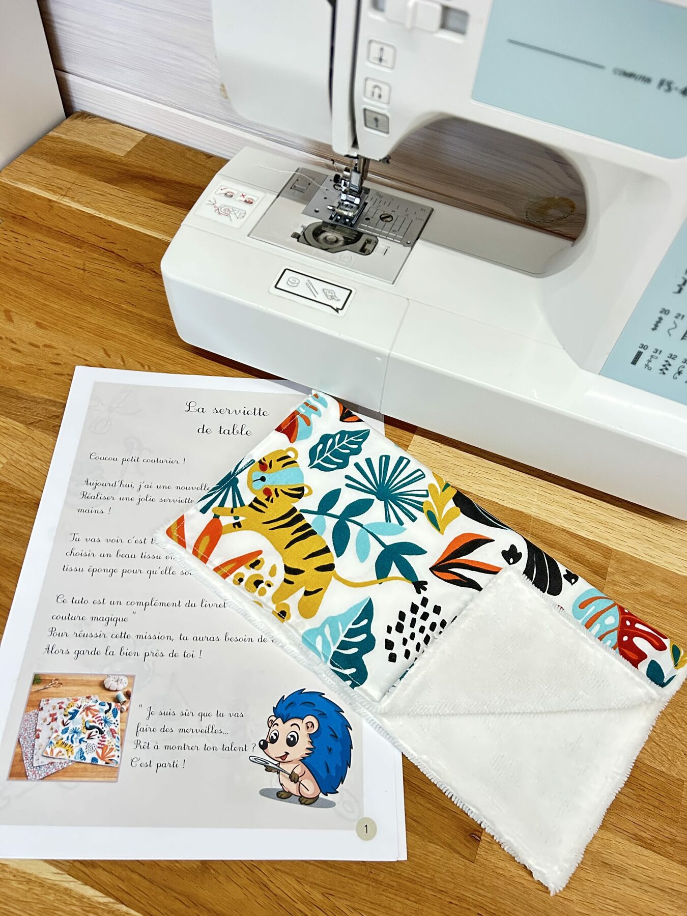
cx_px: 344
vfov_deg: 67.3
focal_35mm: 26
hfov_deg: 53.1
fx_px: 688
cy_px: 458
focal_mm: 5.7
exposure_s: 1/60
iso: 320
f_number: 1.5
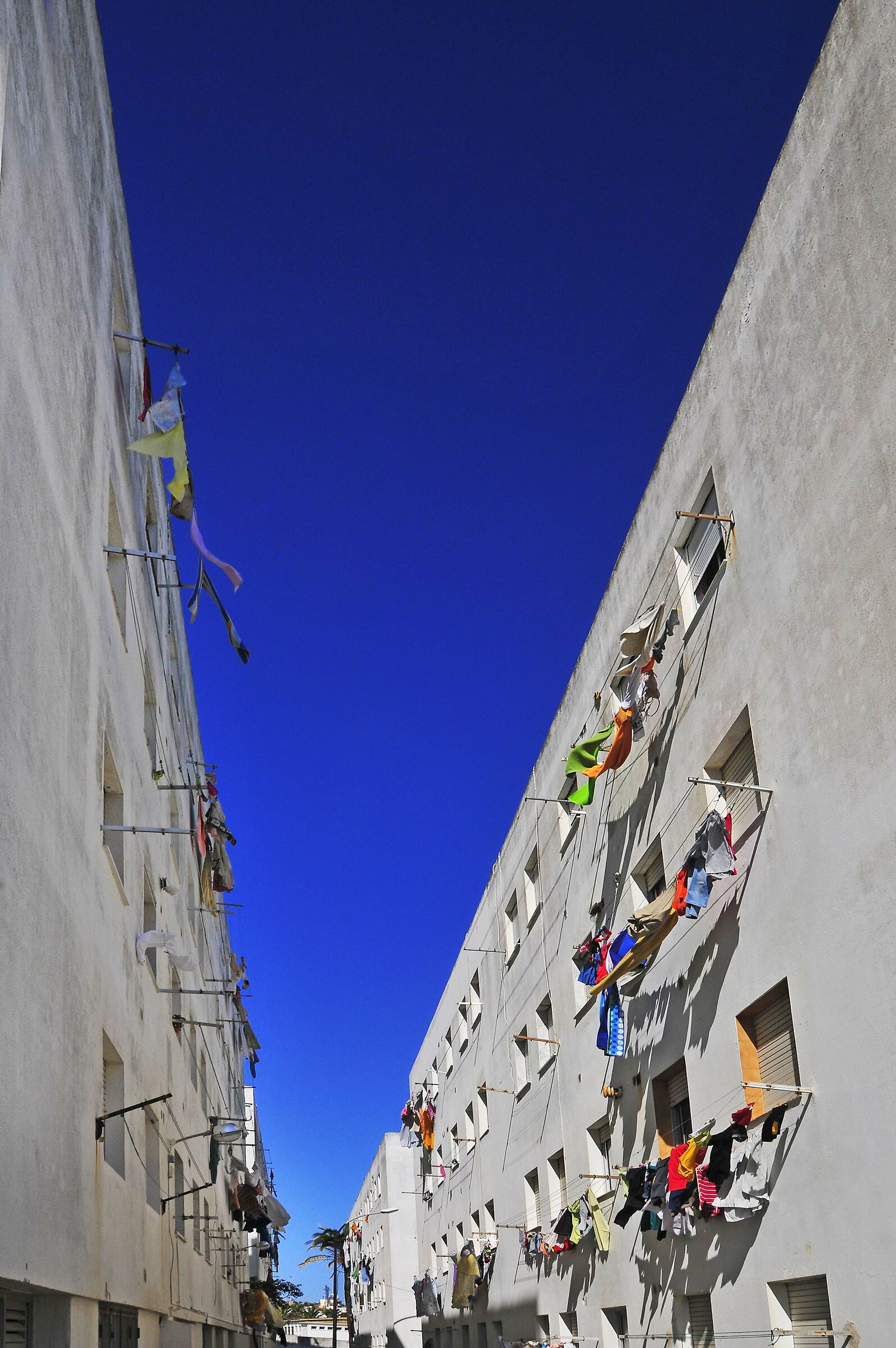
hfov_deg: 43.5
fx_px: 1123
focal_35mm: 30
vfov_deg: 62.0
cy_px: 674
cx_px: 448
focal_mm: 20
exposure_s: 1/200
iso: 250
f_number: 13
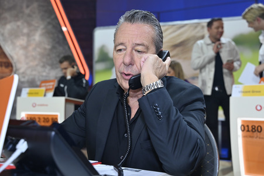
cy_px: 88
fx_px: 300
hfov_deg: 47.4
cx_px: 132
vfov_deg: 32.6
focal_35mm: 41
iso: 1000
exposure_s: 1/200
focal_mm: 41
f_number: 4
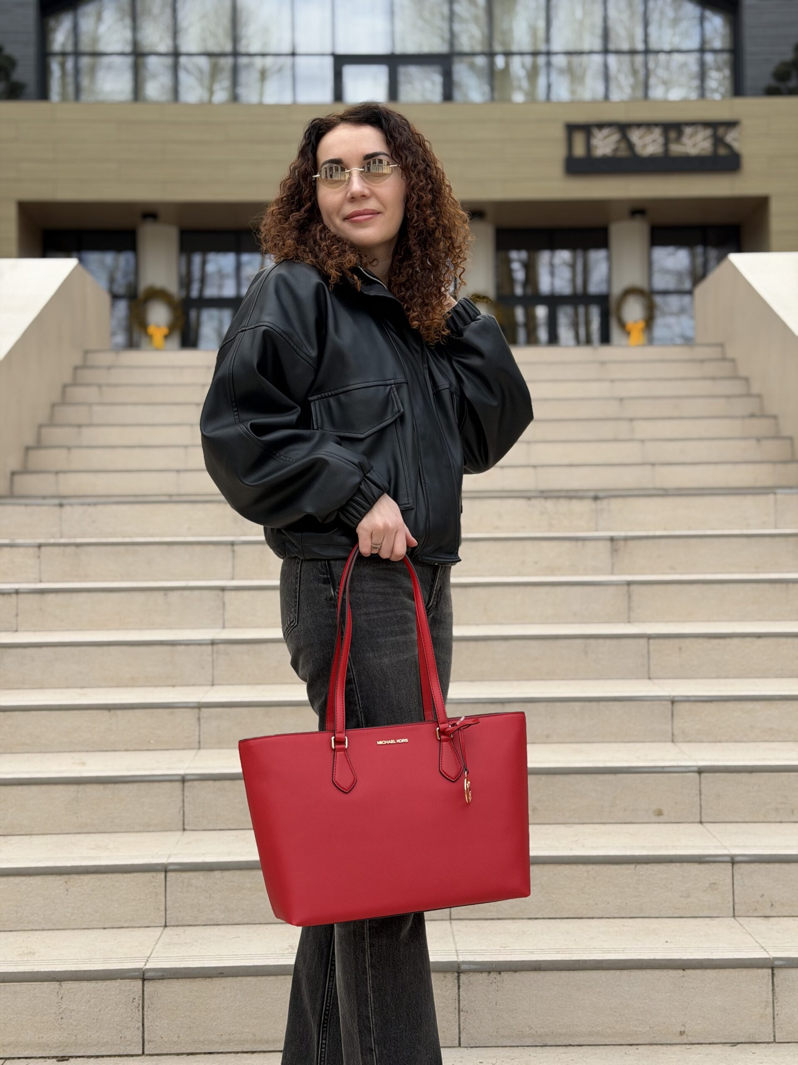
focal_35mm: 48
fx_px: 1475
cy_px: 532
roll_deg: +0.5
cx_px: 399
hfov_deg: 30.3
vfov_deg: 39.7
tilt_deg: +2.0
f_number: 1.78
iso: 64
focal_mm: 6.76
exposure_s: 1/641
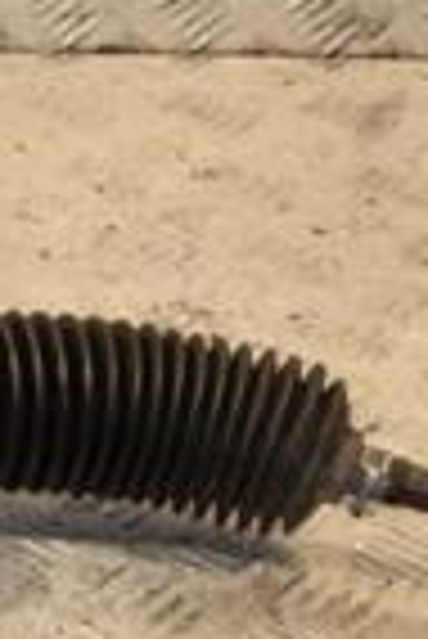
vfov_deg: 12.4
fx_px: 2935
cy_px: 266
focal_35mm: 165
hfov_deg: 7.3
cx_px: -888
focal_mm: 26
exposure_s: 1/200
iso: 800
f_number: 7.1
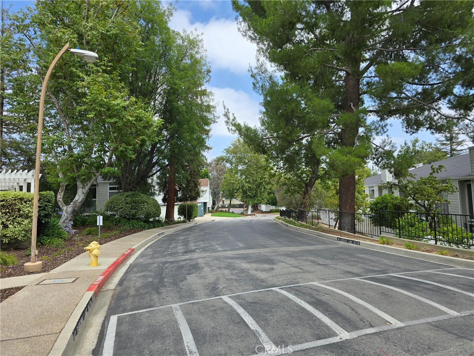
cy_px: 178
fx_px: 315
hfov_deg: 73.9
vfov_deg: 58.9
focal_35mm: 23
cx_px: 237
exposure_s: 1/526
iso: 12
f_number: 1.7
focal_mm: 6.3
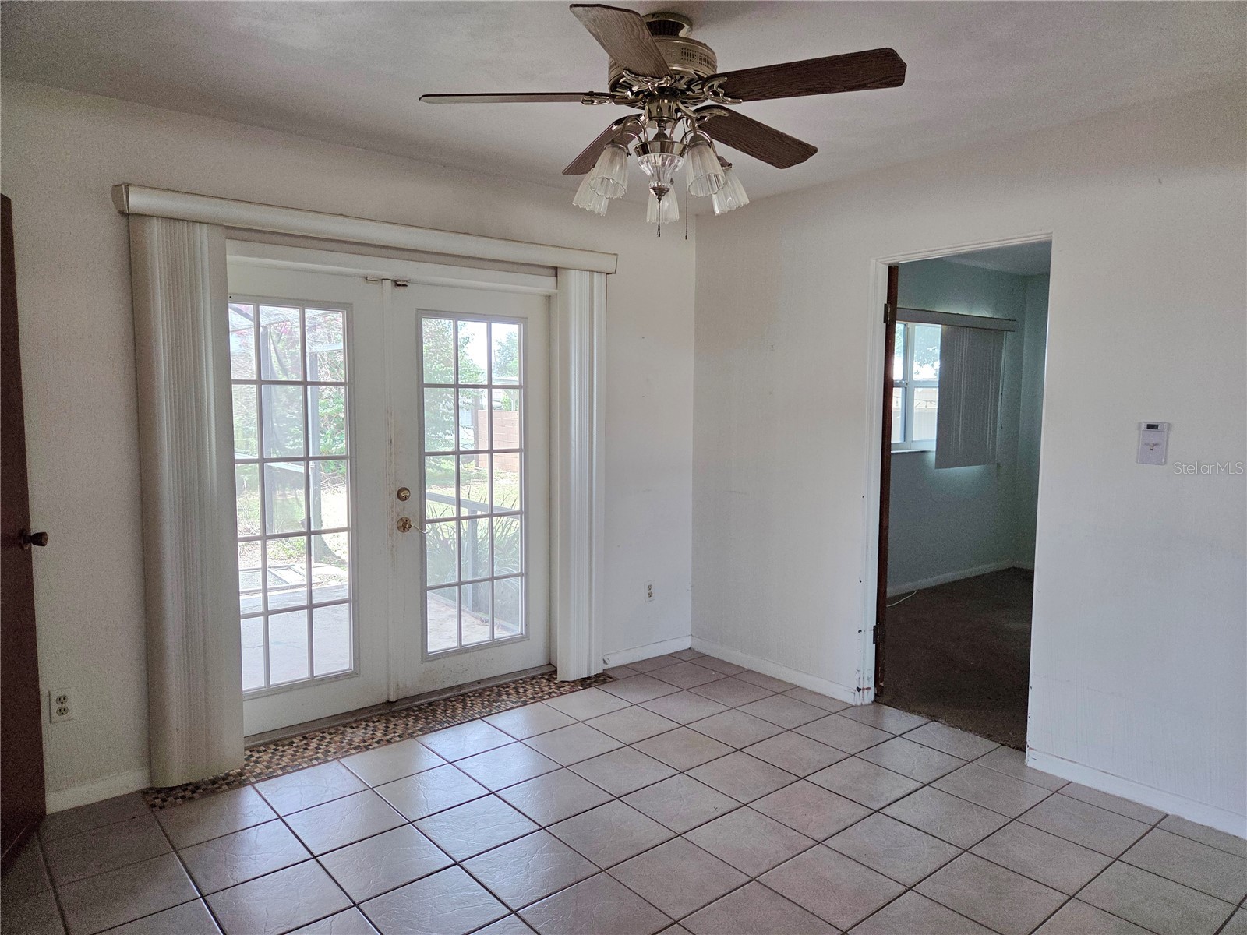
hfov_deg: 73.9
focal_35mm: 23
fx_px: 829
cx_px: 624
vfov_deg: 58.9
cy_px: 468
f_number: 1.8
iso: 160
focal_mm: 5.4
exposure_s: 1/180
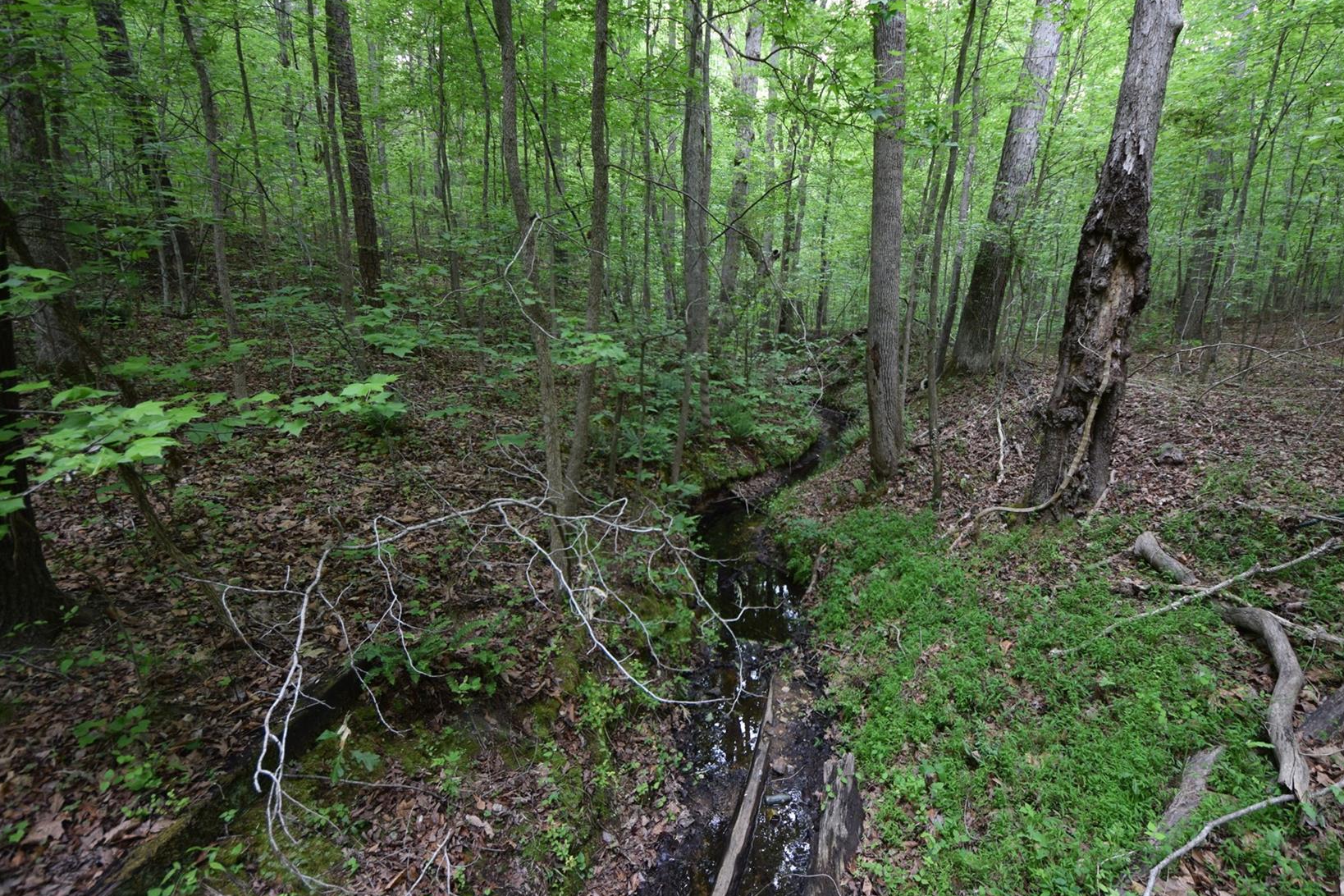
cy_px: 449
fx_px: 560
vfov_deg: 77.3
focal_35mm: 15
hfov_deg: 99.8
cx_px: 761
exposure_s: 1/60
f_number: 4.5
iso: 450
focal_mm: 8
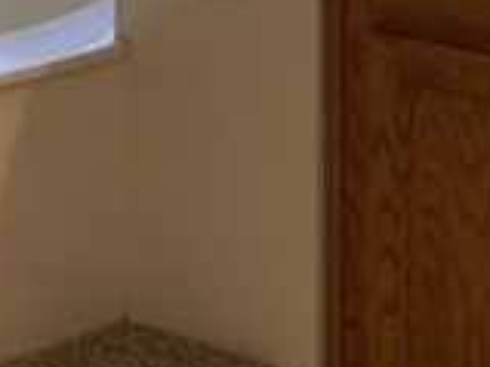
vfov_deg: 7.5
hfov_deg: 10.2
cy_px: -601
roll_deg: -0.5
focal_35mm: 180
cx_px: -478
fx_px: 2546
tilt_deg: -2.8
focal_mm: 3.99
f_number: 1.8
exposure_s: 1/120
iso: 50
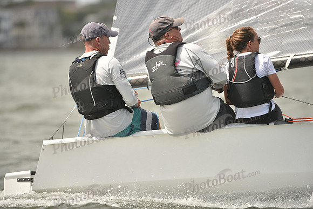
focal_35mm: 400
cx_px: 156
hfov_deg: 5.2
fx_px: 3478
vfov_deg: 3.4
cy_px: 104
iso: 320
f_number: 4.5
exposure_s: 1/2000
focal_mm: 400
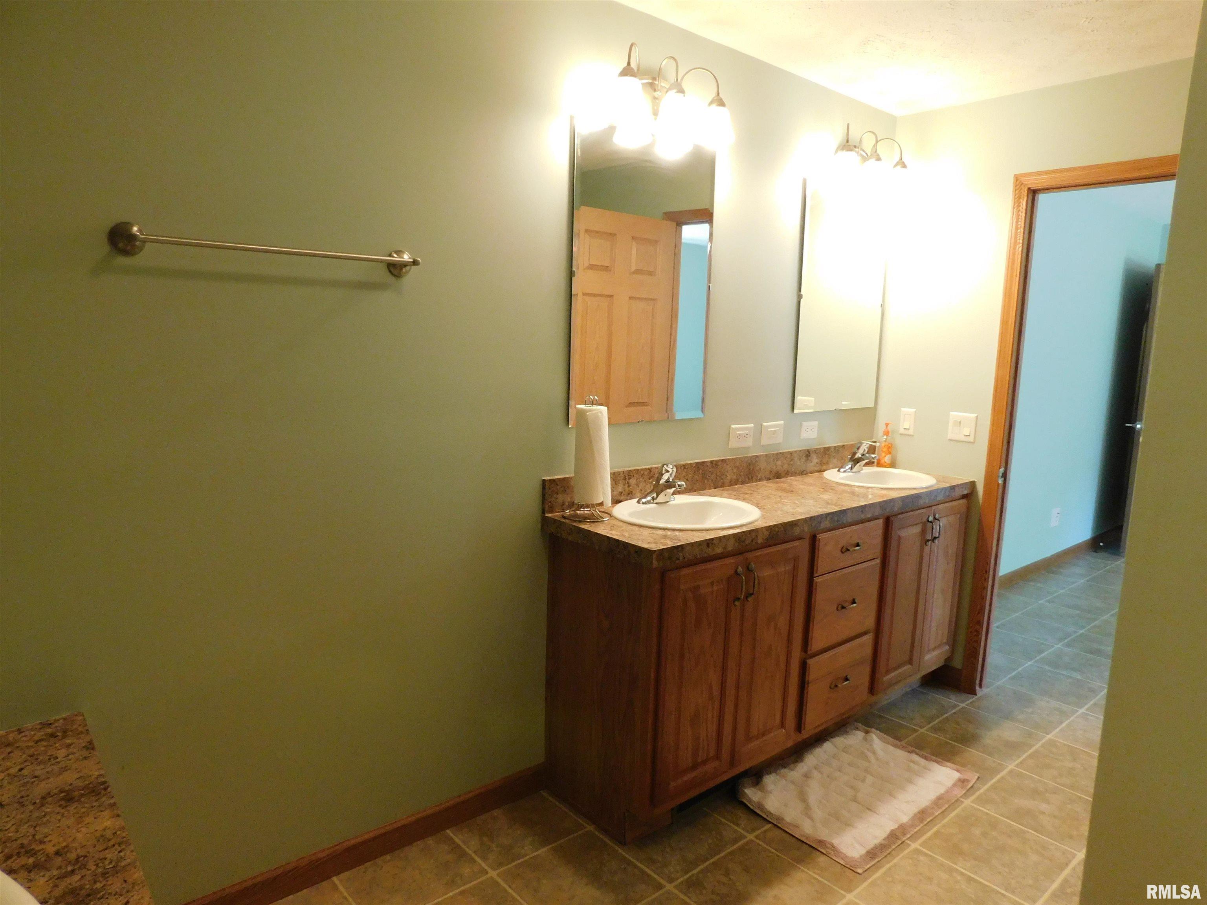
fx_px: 802
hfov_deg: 73.9
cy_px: 452
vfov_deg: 58.9
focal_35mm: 23
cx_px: 604
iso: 450
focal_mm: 4
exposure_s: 1/30
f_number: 3
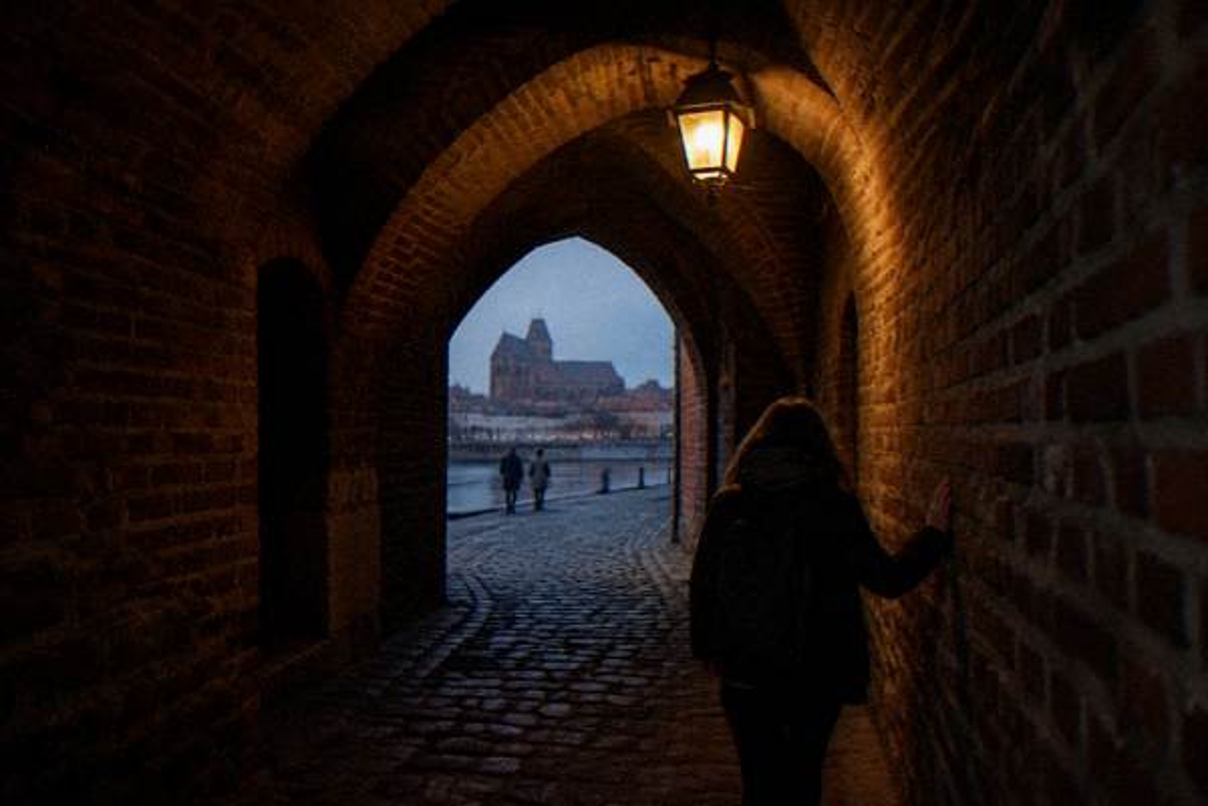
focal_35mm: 35
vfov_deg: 37.9
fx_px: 1174
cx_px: 604
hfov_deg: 54.4
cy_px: 403
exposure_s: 1/50
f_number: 8
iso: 1600
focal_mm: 35
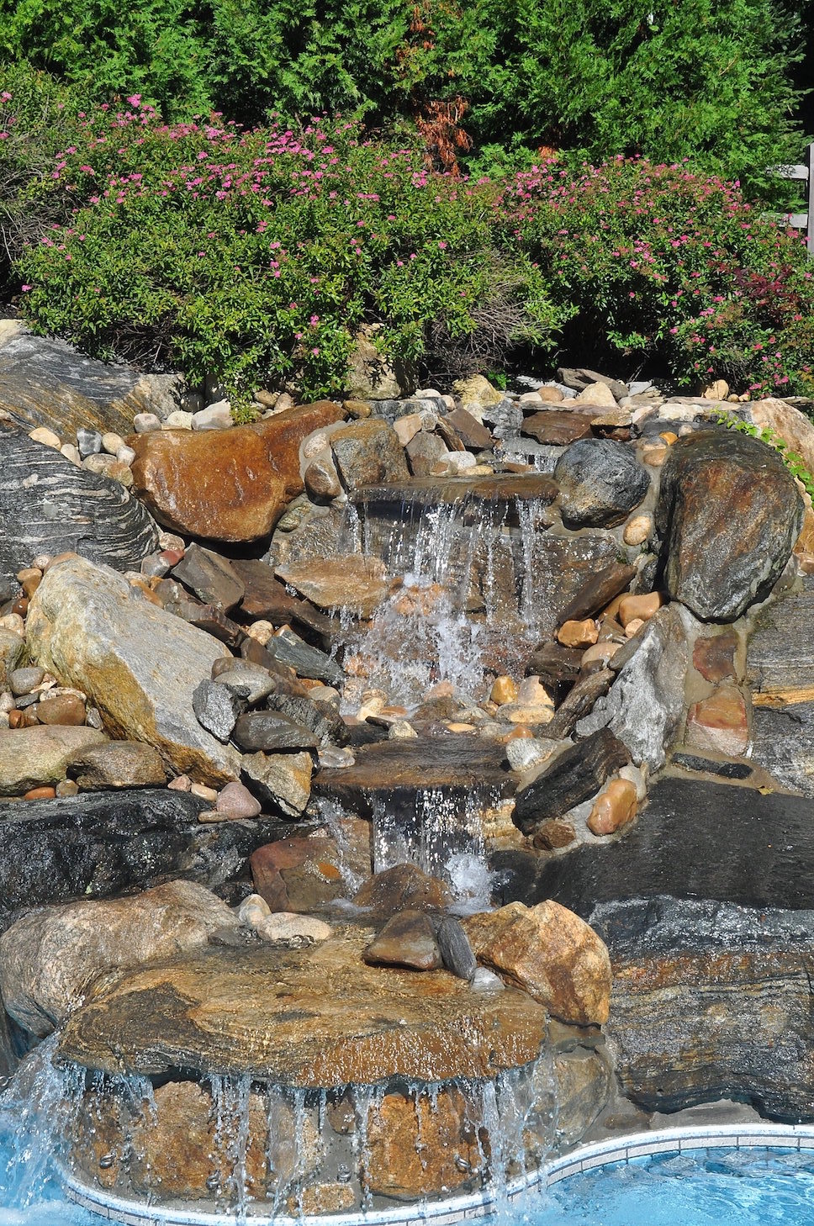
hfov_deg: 22.6
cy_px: 613
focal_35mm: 60
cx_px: 407
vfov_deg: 33.4
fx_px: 2041
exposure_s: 1/640
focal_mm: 40
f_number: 13
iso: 800
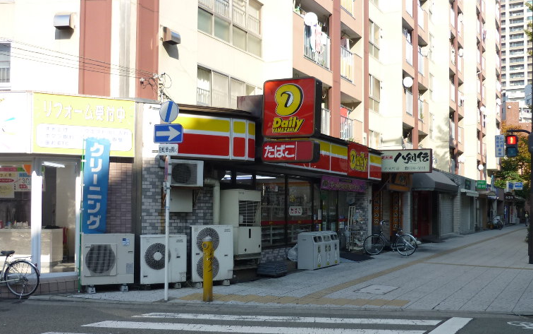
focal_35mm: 37
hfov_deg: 52.7
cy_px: 200
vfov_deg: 34.4
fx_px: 538
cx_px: 266
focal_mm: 5.5
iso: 80
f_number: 2.8
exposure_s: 1/640
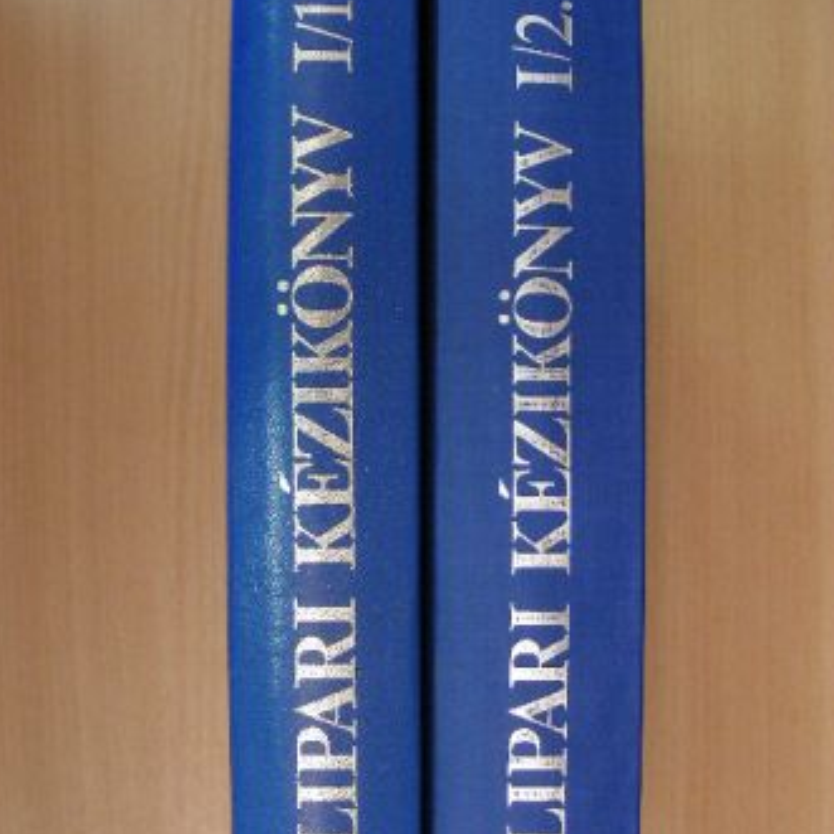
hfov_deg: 36.8
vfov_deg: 36.5
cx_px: 413
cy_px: 530
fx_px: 1254
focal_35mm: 46
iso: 200
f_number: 3.5
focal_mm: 6.3
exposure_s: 1/14
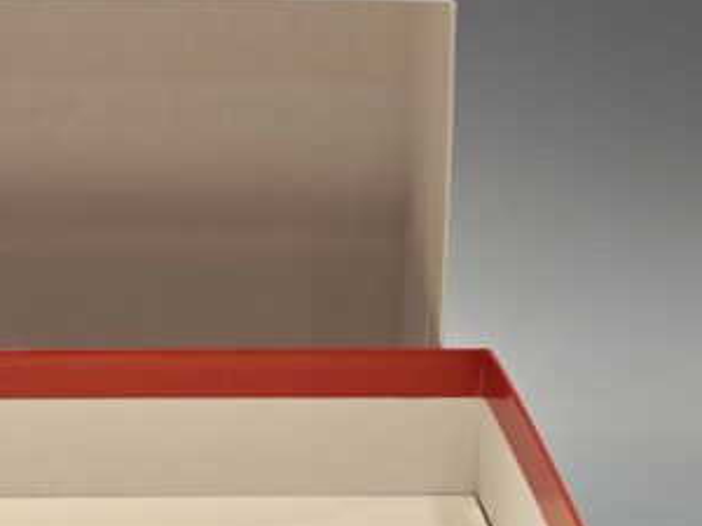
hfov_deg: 12.2
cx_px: 30
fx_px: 3245
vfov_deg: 9.2
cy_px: 444
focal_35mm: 160
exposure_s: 1/100
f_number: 2
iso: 160
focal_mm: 10.1
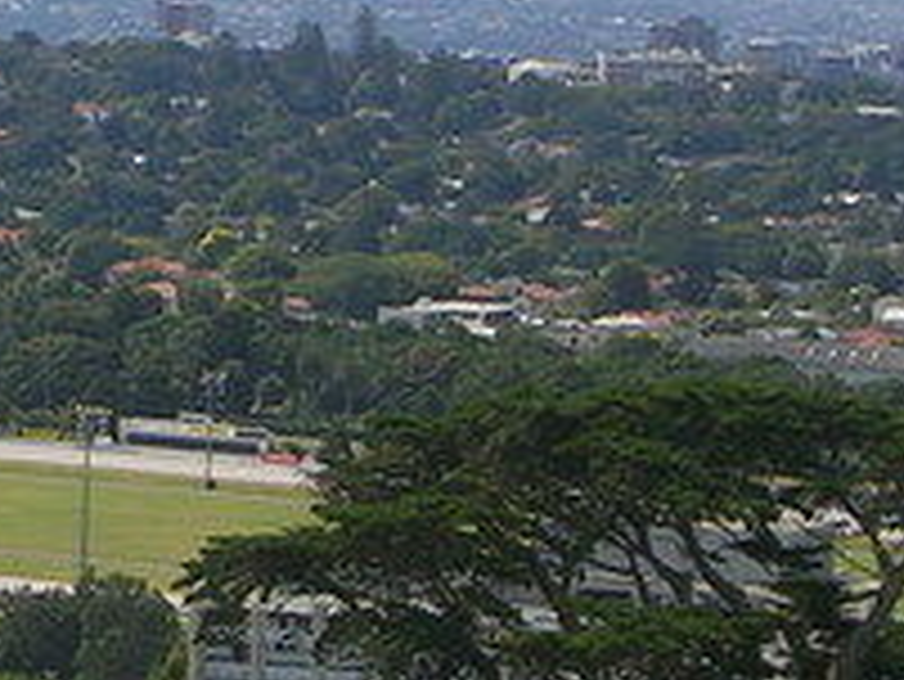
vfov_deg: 5.6
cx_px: -144
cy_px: 320
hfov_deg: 7.4
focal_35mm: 267
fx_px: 6977
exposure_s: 1/813
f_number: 3.6
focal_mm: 10.2
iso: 50
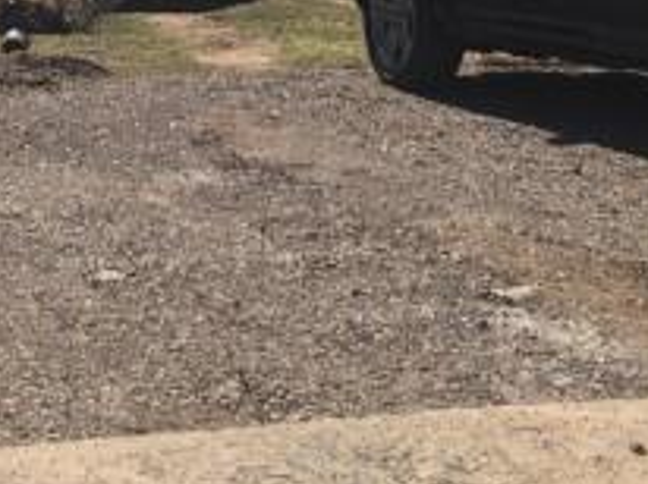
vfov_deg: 15.8
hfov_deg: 21.1
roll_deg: +1.9
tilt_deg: -0.7
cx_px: -116
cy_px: -204
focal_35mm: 87
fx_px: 1627
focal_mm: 3.99
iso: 20
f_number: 1.8
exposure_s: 1/2404
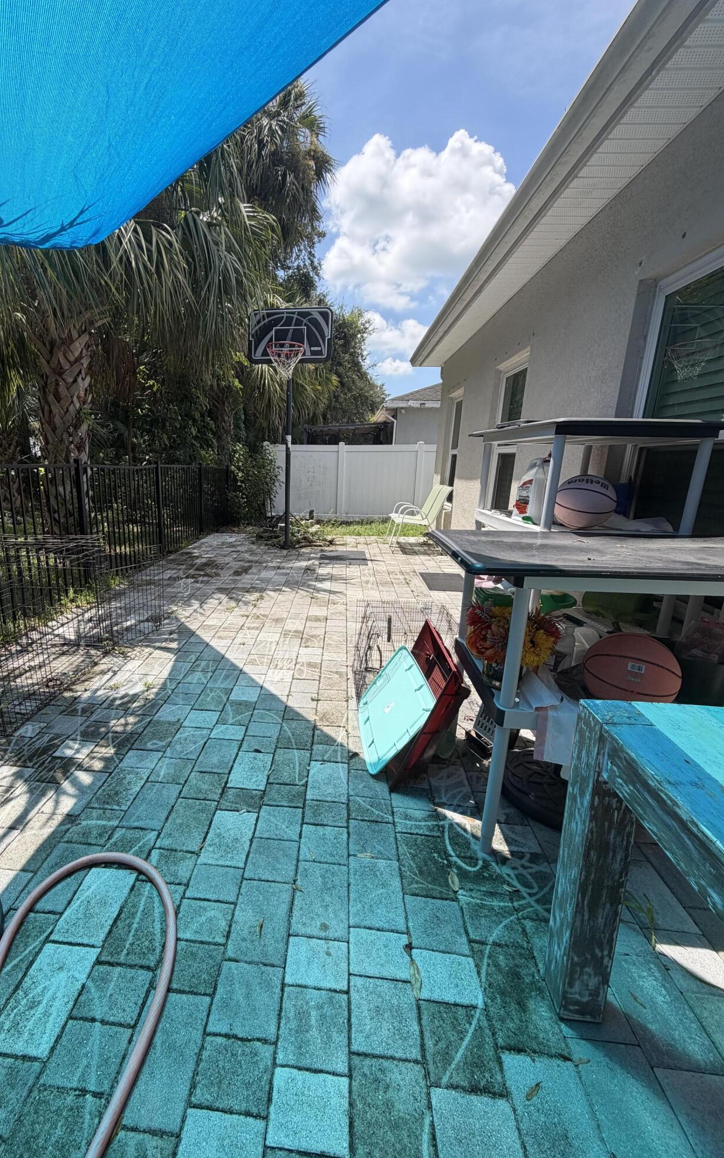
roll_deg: -0.9
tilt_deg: -13.7
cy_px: 580
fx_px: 474
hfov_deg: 74.0
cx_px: 291
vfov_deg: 101.5
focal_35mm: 15
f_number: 2.2
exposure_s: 1/770
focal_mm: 2.22
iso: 40
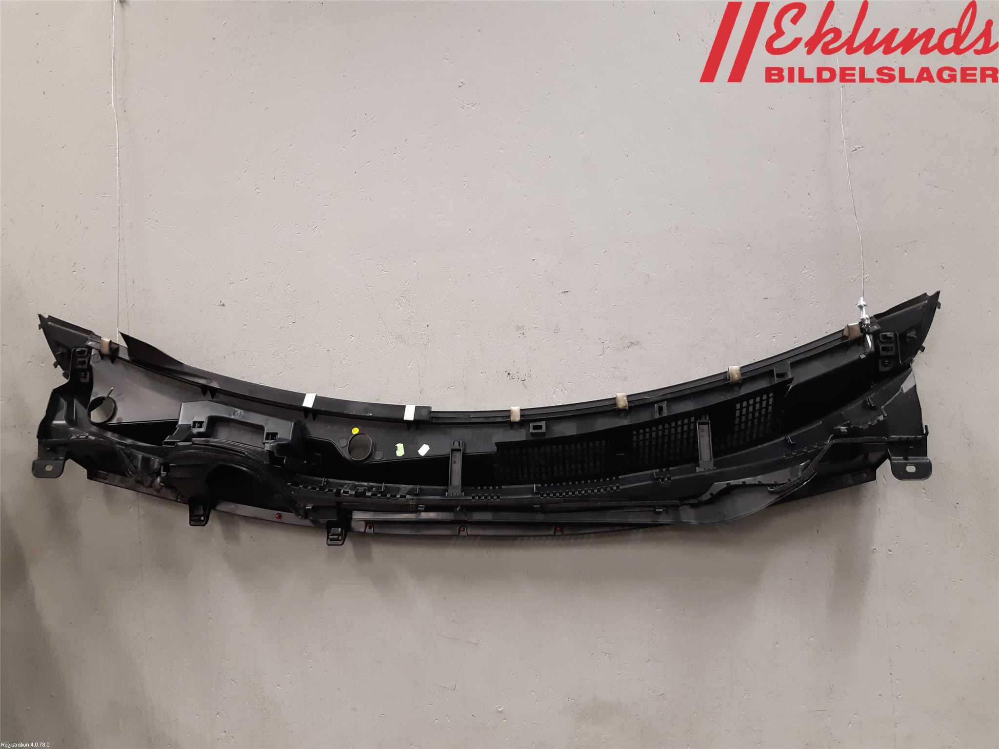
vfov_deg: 53.1
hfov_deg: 67.3
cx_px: 500
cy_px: 374
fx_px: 750
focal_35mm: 26
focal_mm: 3.93
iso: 200
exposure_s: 1/50
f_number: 1.7
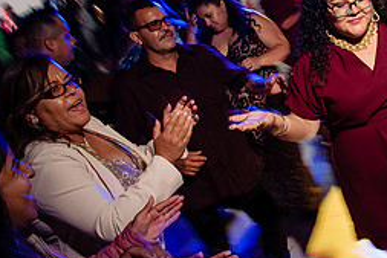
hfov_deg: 34.1
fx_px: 592
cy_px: 109
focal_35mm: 55
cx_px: 355
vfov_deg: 24.6
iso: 2000
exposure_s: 1/50
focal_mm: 24
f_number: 7.1
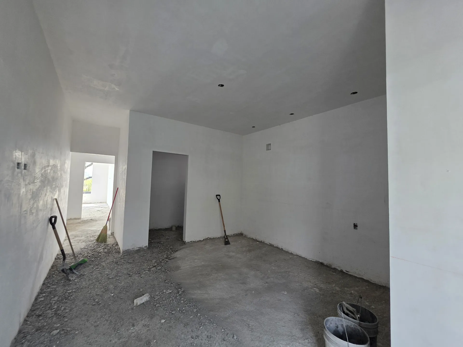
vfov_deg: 89.9
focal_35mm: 13
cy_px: 174
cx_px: 232
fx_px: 174
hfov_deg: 106.2
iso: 64
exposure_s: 1/52
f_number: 1.9
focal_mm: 2.2
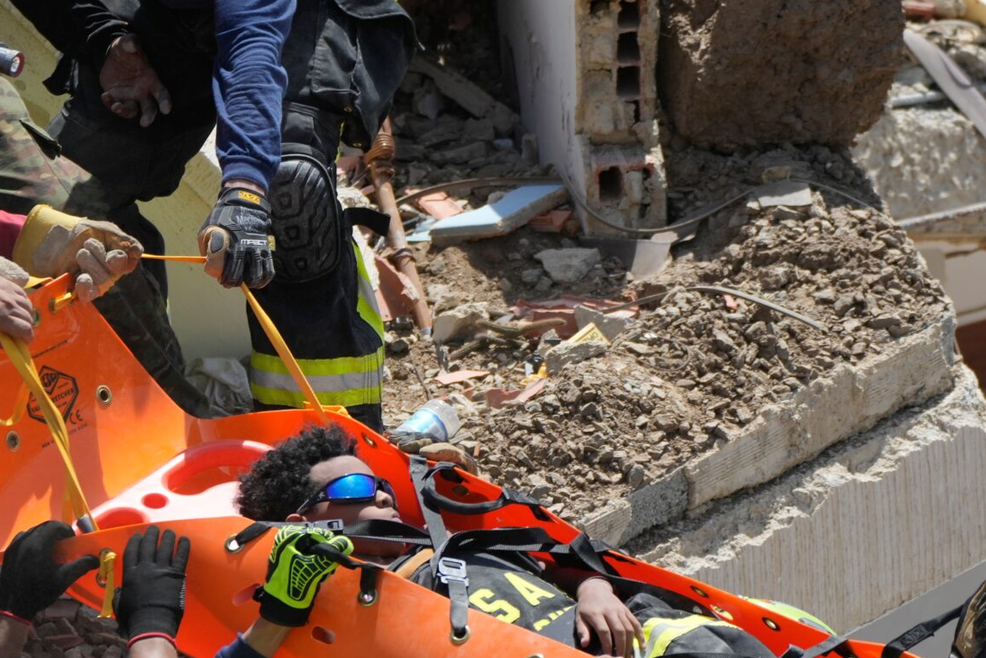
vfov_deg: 3.0
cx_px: 451
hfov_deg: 4.5
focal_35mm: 461
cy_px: 653
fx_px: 12627
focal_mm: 206
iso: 320
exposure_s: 1/1600
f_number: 5.6
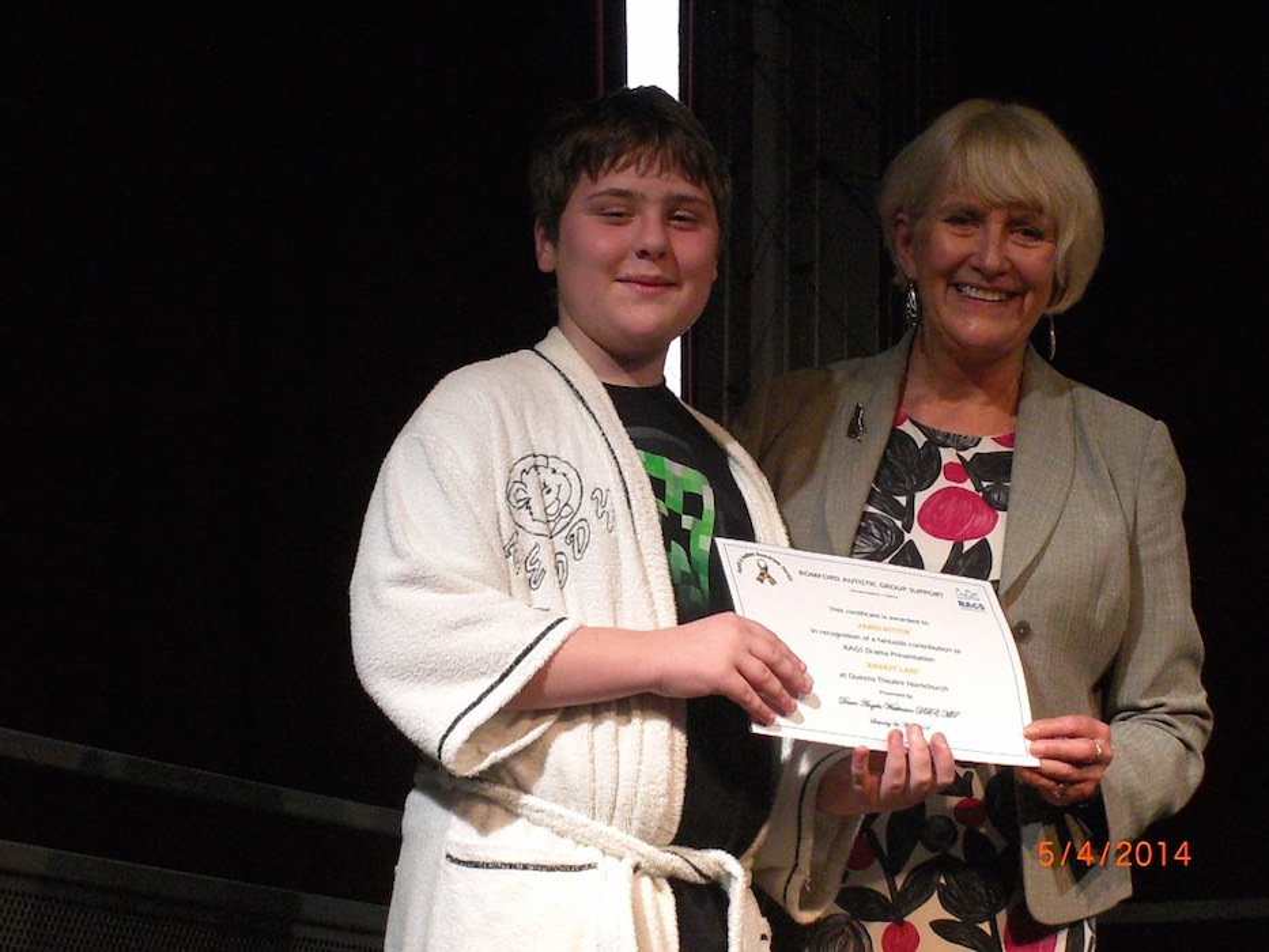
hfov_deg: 17.3
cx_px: 634
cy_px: 476
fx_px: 4180
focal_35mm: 114
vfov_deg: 13.0
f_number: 5.1
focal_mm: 23.7
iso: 1600
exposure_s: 1/320
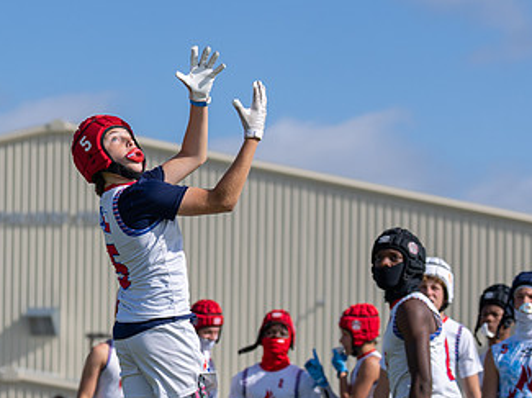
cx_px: 164
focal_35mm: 156
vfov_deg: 9.4
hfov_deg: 12.7
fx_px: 2395
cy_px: 382
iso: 100
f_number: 2.8
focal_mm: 70
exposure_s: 1/3200
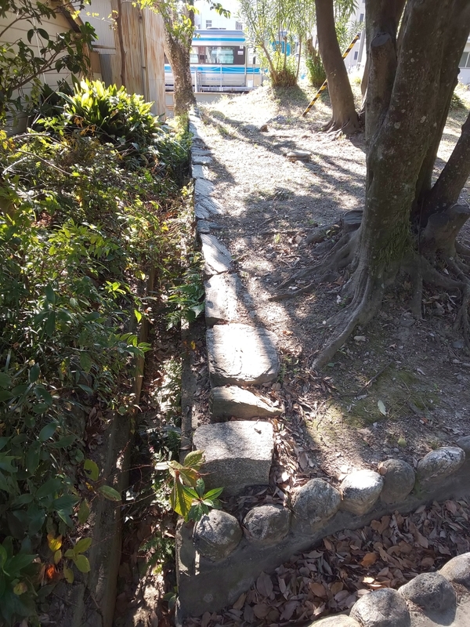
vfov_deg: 81.7
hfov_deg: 66.0
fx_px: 362
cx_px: 235
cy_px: 314
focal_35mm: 20
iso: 37
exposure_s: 1/100
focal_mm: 3.45
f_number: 1.94
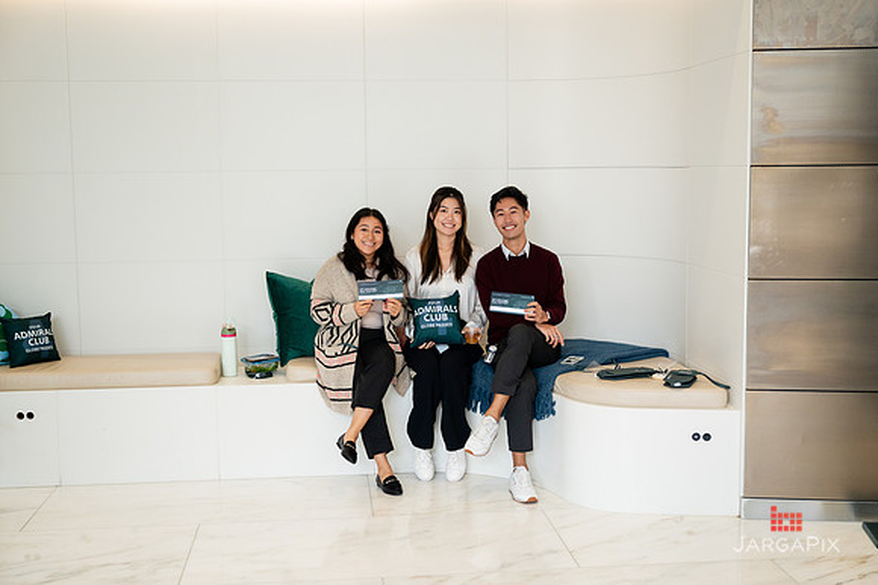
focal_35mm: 45
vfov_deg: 30.1
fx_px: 1085
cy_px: 286
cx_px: 448
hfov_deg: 44.1
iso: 800
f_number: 3.2
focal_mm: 43
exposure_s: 1/200
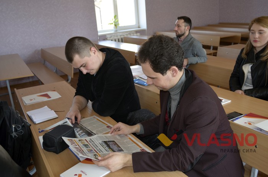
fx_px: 245
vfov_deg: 39.8
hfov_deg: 57.3
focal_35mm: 33
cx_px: 134
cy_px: 88
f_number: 4
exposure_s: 1/50
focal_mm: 22
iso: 200
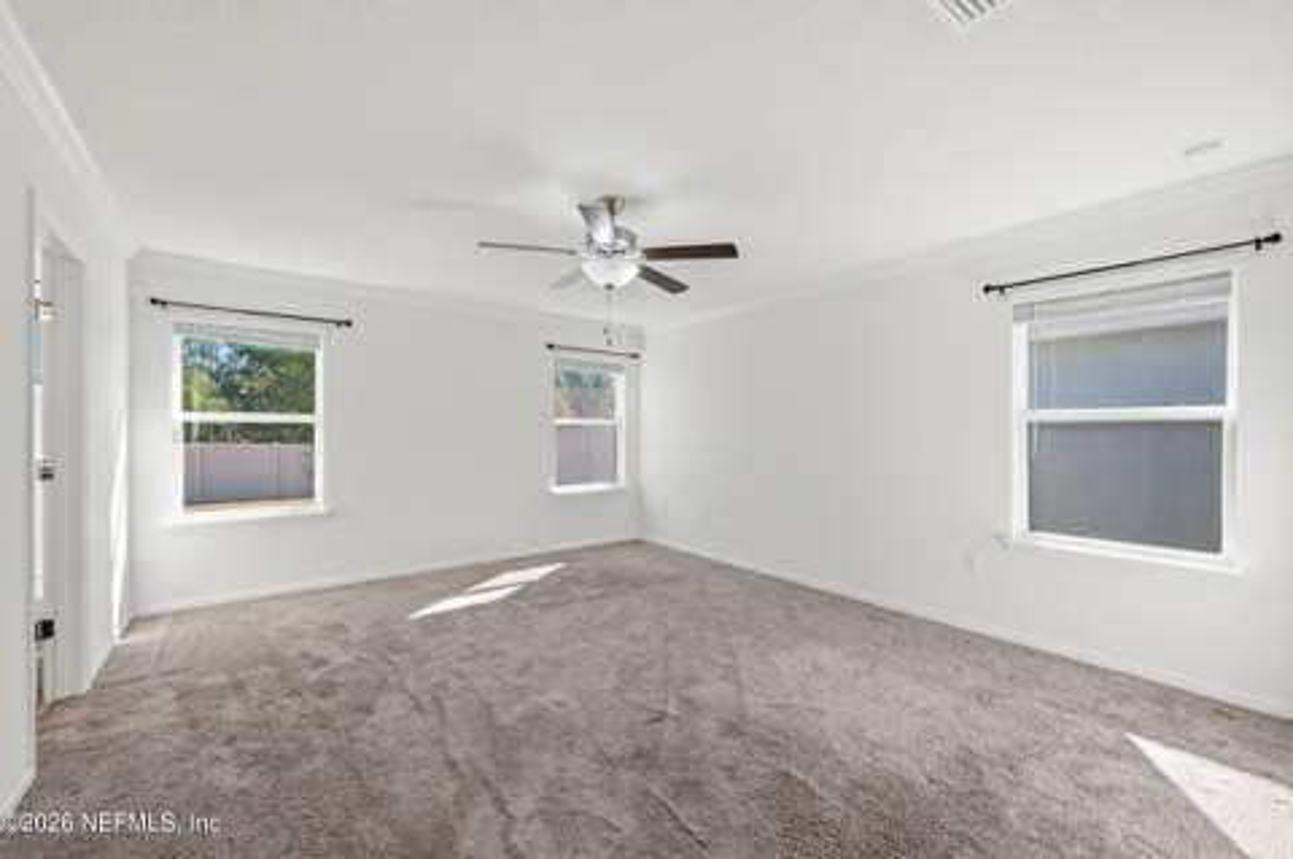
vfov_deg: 81.1
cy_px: 430
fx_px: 502
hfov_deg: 104.3
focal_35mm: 14
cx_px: 646
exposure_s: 1/3200
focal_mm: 14
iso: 400
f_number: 8
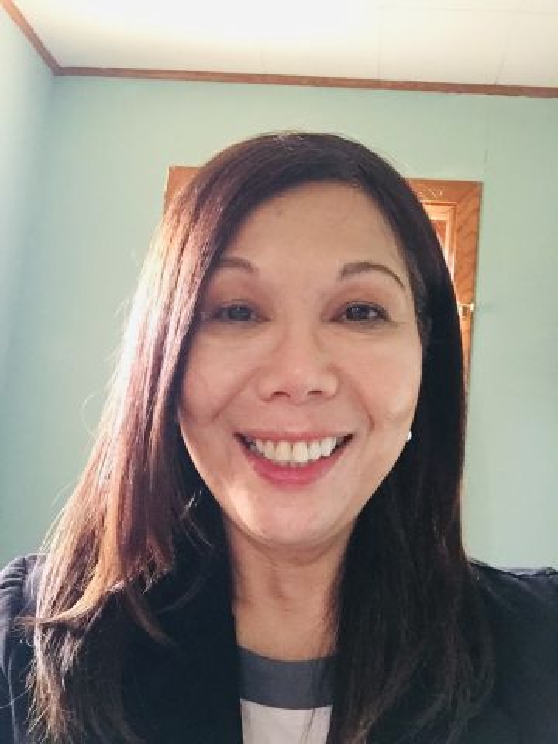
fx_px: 666
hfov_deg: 45.4
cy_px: 372
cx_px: 279
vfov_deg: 58.4
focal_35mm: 31
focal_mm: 2.65
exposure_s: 1/30
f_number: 2.2
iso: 250
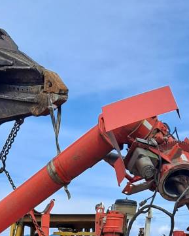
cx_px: 20
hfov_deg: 16.9
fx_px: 629
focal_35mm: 90
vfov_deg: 19.4
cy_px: 319
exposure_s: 1/1156
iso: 32
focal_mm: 4.6
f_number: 2
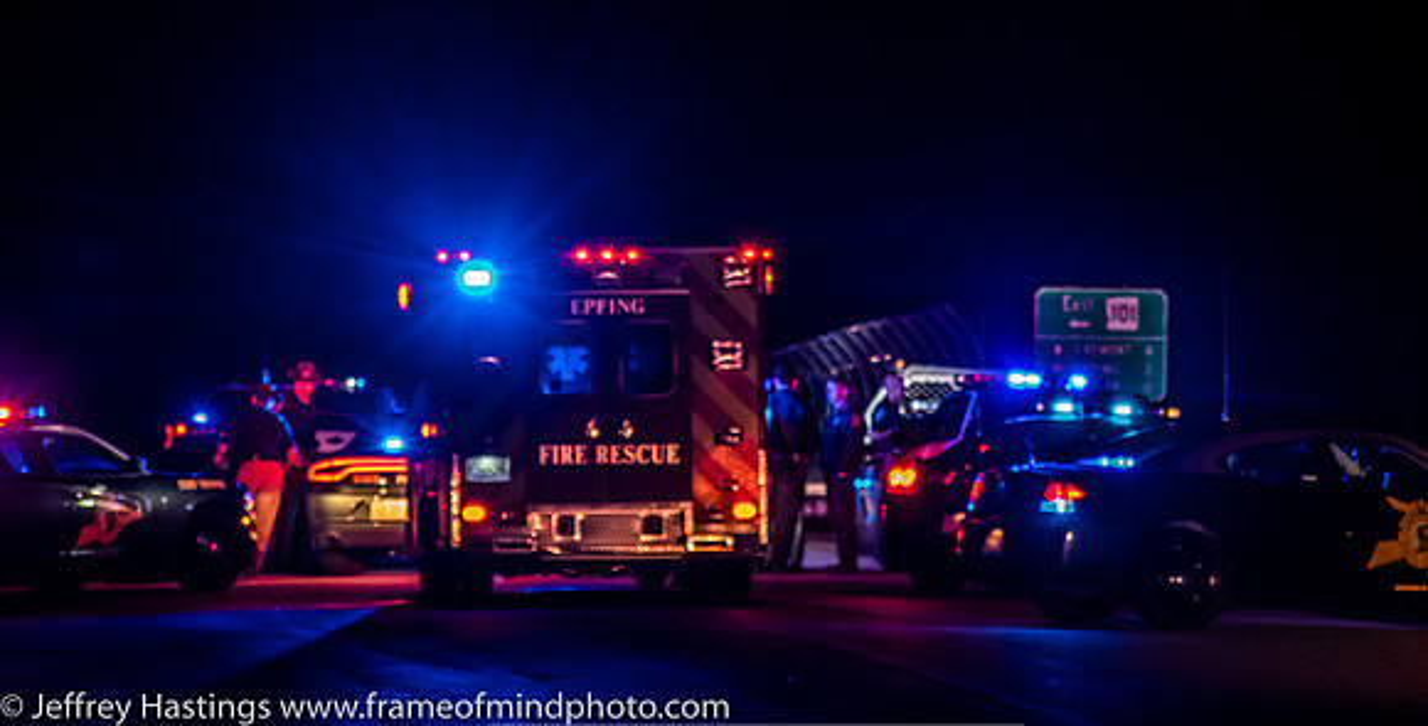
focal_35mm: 175
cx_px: 693
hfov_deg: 12.6
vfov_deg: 6.4
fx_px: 6480
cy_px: 388
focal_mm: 102
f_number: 4.5
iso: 2000
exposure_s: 1/60
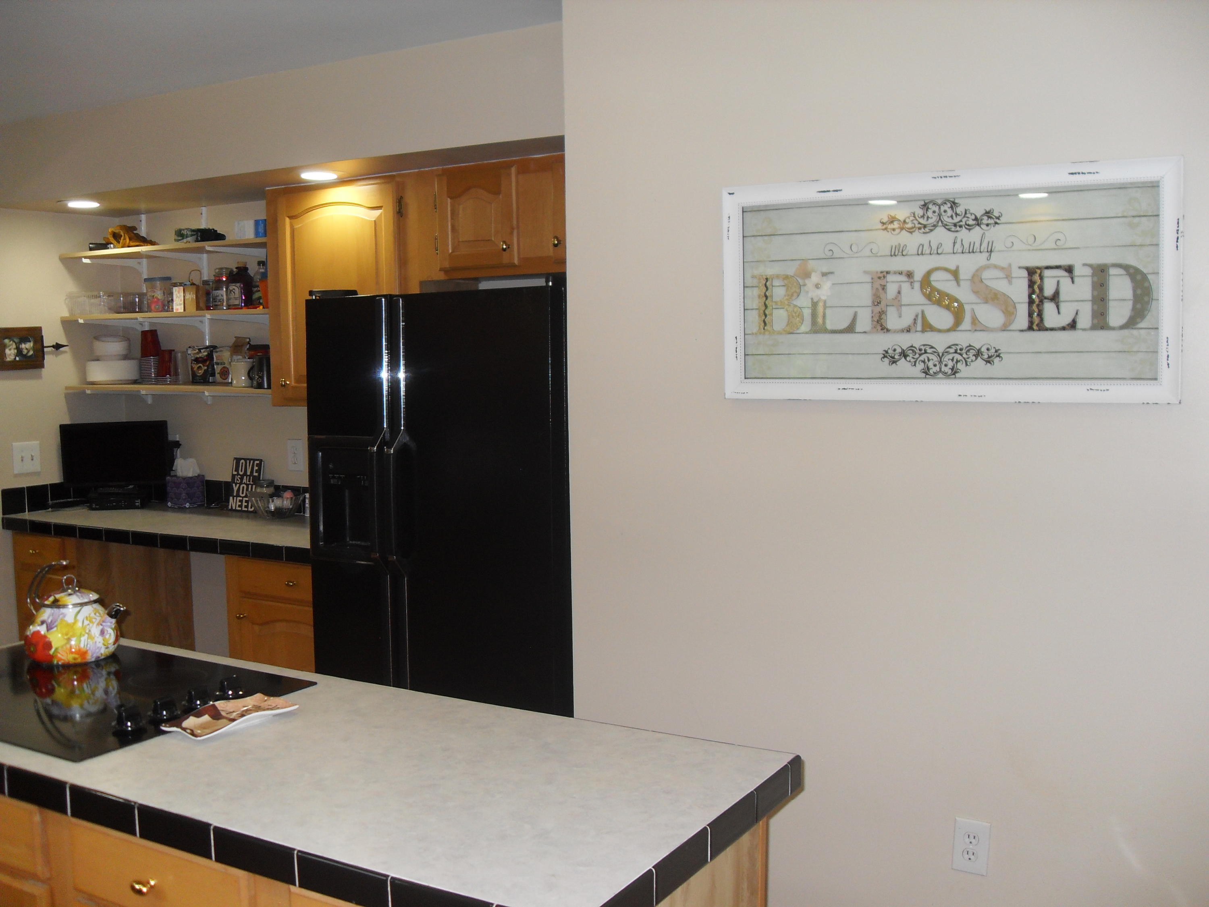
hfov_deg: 54.0
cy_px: 454
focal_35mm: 34
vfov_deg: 41.8
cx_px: 604
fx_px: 1187
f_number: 2.8
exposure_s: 1/45
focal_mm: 6.3
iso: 100
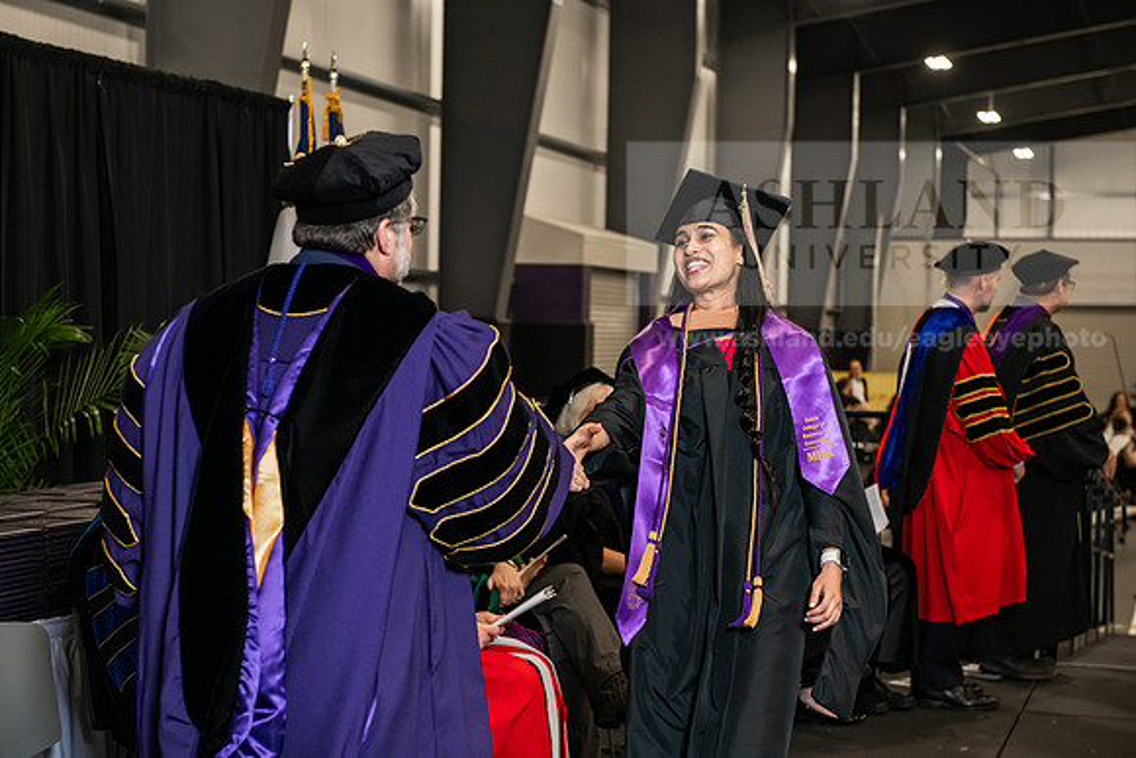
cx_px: 568
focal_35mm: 70
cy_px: 379
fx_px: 2209
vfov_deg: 19.5
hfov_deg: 28.8
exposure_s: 1/200
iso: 2000
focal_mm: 70
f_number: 5
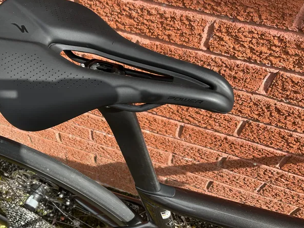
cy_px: 99
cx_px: 111
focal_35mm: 39
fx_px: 342
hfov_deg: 47.4
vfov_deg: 36.7
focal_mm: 3
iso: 25
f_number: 1.8
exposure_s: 1/568
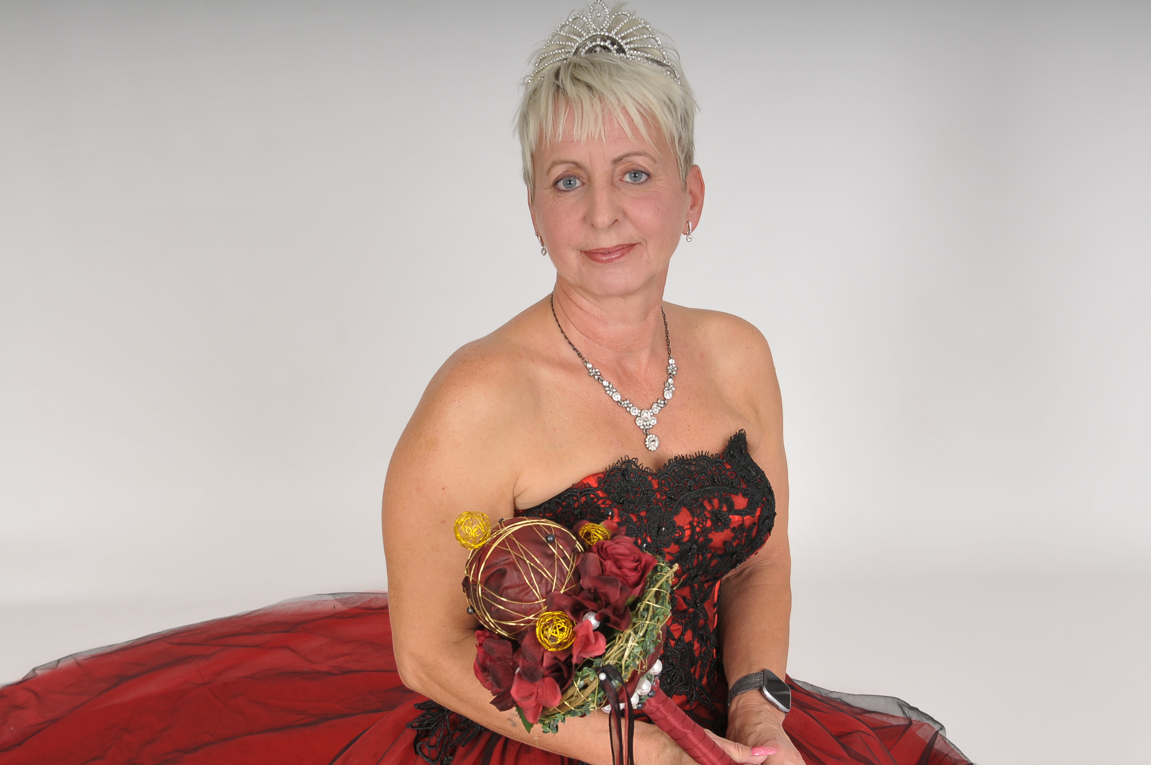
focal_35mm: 51
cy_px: 382
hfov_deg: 38.9
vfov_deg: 26.4
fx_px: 1629
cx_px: 576
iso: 200
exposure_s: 1/250
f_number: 5.6
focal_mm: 34
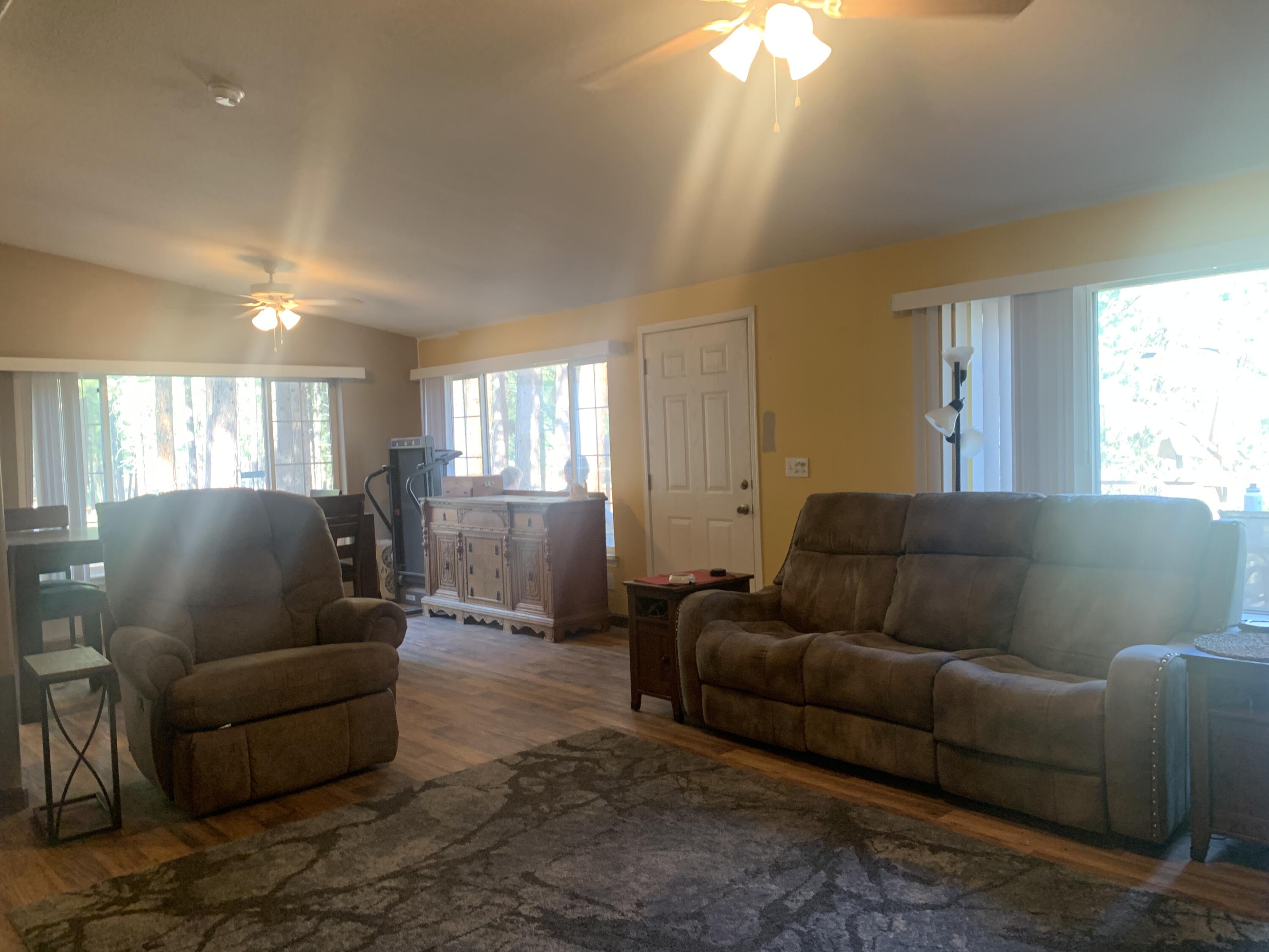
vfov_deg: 53.1
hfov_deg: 67.3
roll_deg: +2.0
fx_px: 953
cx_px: 634
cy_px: 476
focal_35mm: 26
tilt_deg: -2.6
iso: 160
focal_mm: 4.25
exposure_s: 1/60
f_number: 1.8
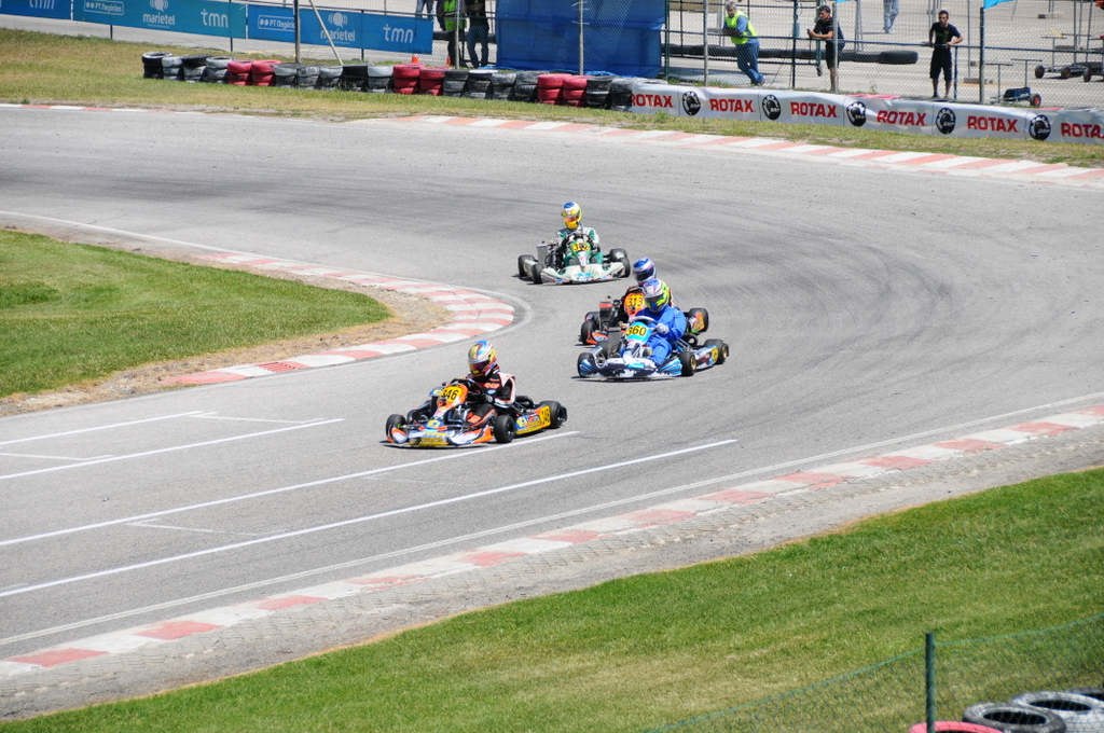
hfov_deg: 13.1
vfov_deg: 8.7
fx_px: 4824
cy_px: 366
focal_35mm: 158
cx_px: 552
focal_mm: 105
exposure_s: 1/2500
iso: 400
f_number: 5.3
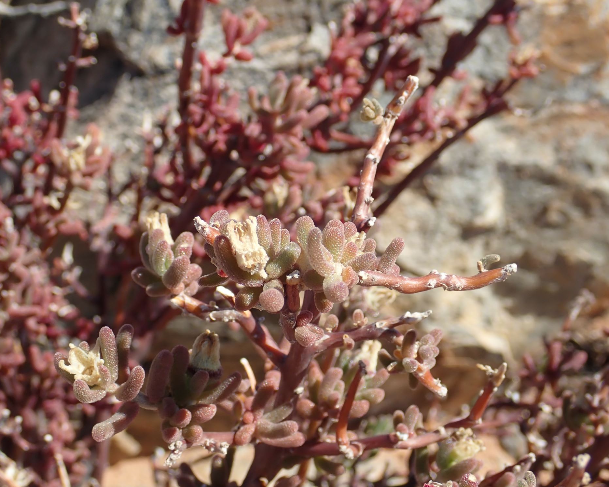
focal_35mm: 48
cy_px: 244
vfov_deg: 31.5
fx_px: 865
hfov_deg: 38.8
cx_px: 311
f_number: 4.5
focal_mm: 8.41
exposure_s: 1/400
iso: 100
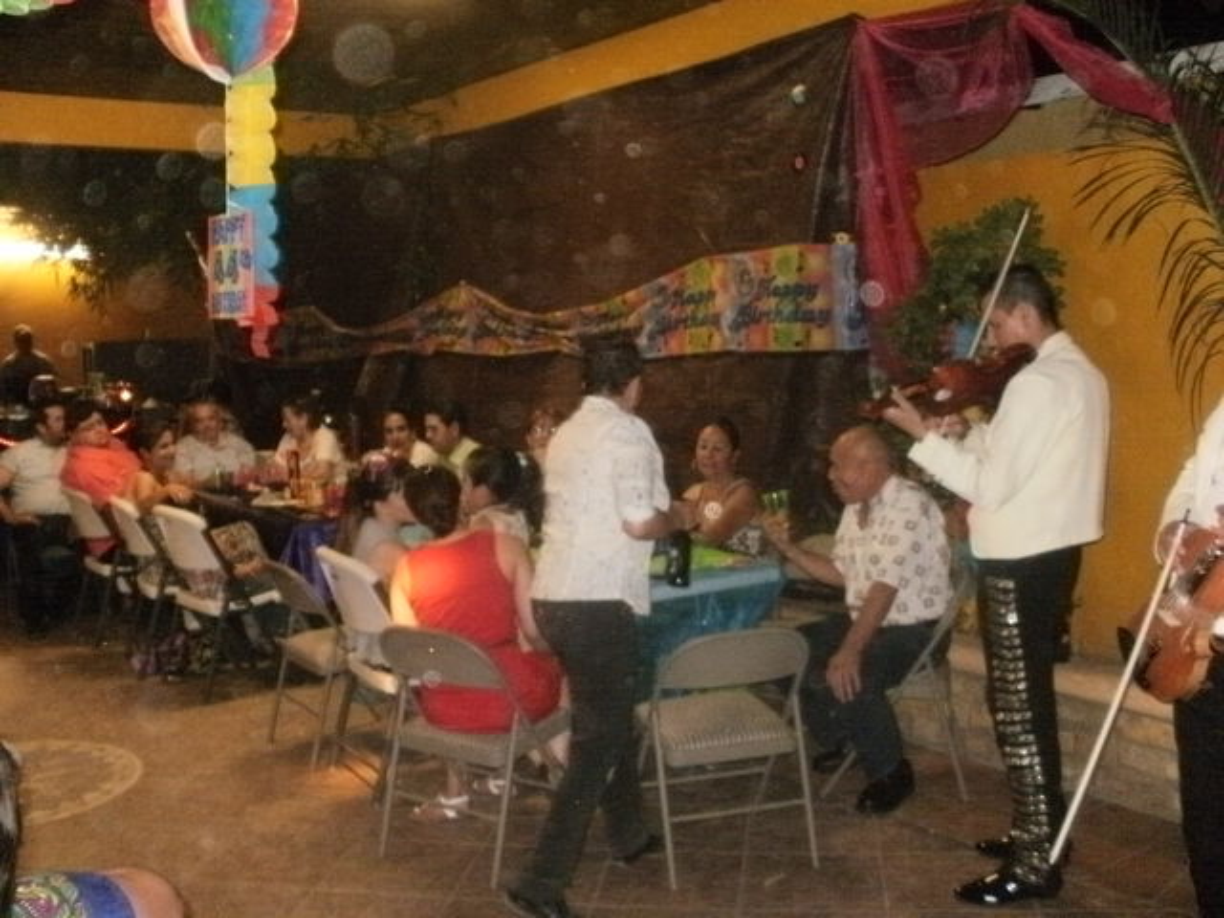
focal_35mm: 36
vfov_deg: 39.7
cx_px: 612
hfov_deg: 51.4
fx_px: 1273
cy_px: 459
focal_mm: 6.3
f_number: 3.5
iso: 400
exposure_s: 1/30
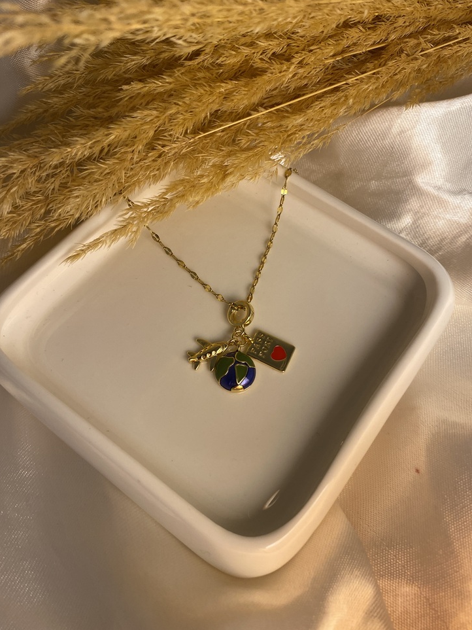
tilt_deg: -61.1
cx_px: 244
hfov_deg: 51.3
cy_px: 315
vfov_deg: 65.3
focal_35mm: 27
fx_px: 491
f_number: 1.8
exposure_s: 1/100
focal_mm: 4.25
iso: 125
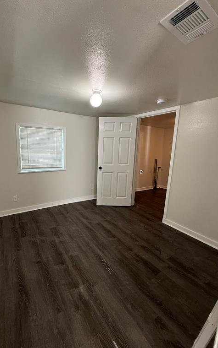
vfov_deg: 101.5
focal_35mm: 15
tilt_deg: -9.4
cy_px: 174
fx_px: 143
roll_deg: -1.7
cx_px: 89
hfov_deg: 74.1
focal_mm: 2.22
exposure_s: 1/60
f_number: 2.2
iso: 200
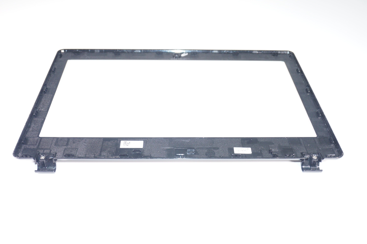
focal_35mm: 39
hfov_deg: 49.6
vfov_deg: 34.1
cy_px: 122
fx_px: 397
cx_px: 184
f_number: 5
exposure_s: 1/100
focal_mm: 26
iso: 640
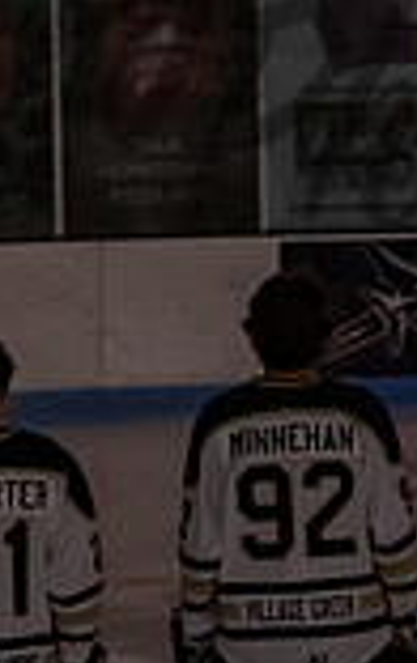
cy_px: 172
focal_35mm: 397
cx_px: 408
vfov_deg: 5.3
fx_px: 7192
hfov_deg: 3.3
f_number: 3.2
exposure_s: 1/100
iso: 6400
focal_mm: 70
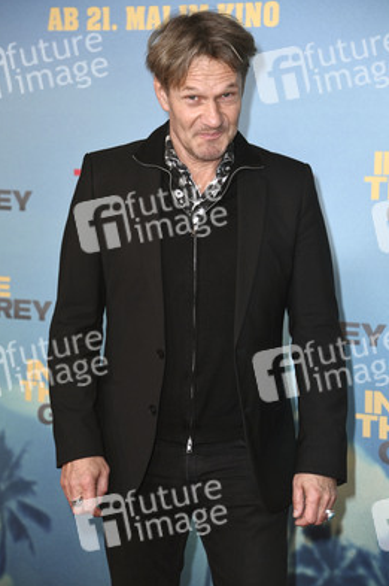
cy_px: 292
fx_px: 1853
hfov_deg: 12.0
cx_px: 194
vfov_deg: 18.0
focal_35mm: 114
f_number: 5.6
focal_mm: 112
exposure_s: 1/250
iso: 1250
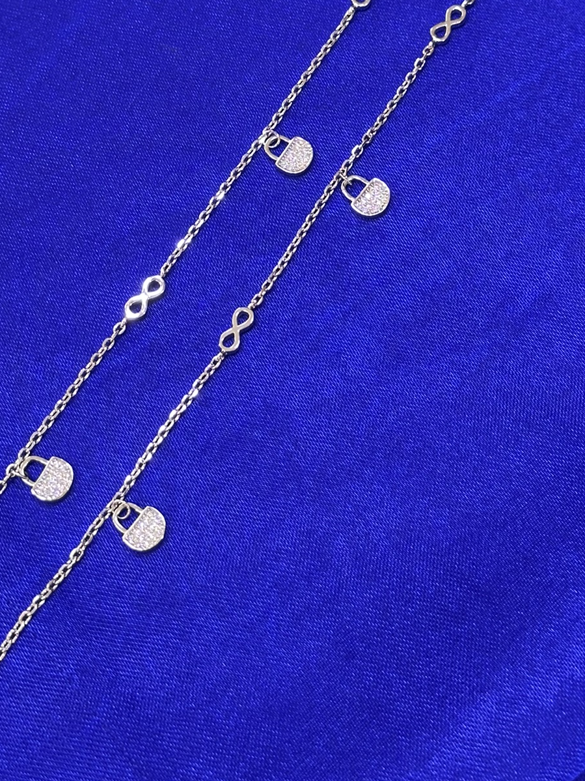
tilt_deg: -64.1
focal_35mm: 82
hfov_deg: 18.0
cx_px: 279
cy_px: 196
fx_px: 1848
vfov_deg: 23.6
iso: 160
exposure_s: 1/50
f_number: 1.78
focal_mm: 6.86
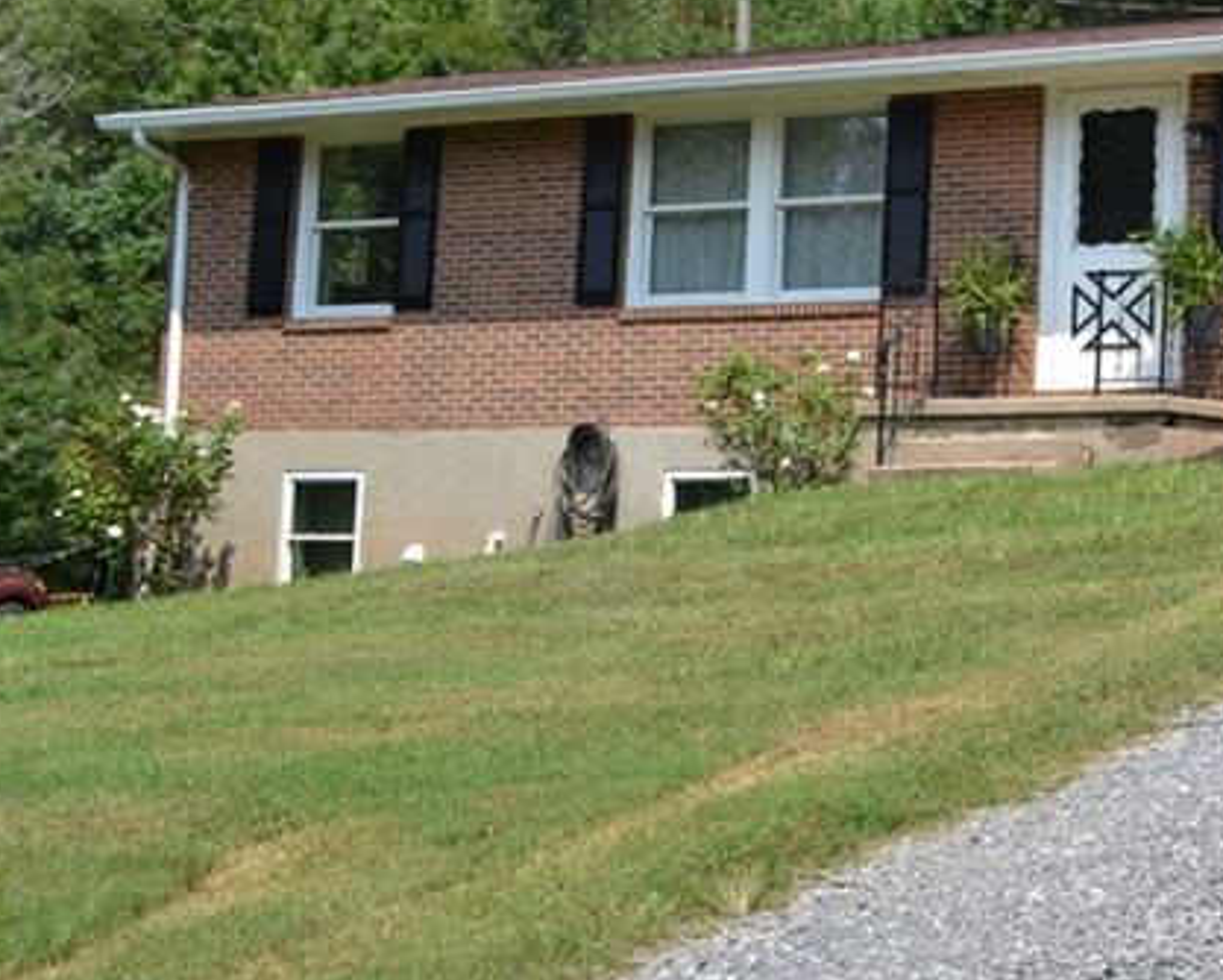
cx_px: 1478
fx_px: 2752
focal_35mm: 76
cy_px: 85
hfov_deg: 22.9
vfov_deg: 19.8
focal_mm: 22
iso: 100
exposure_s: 1/200
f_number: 7.1
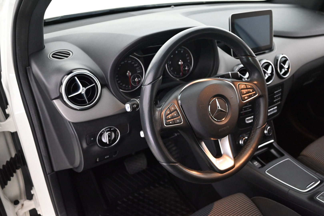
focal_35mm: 29
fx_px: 261
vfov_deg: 45.0
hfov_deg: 63.7
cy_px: 108
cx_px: 162
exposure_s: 1/60
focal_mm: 29
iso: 5600
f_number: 4.5
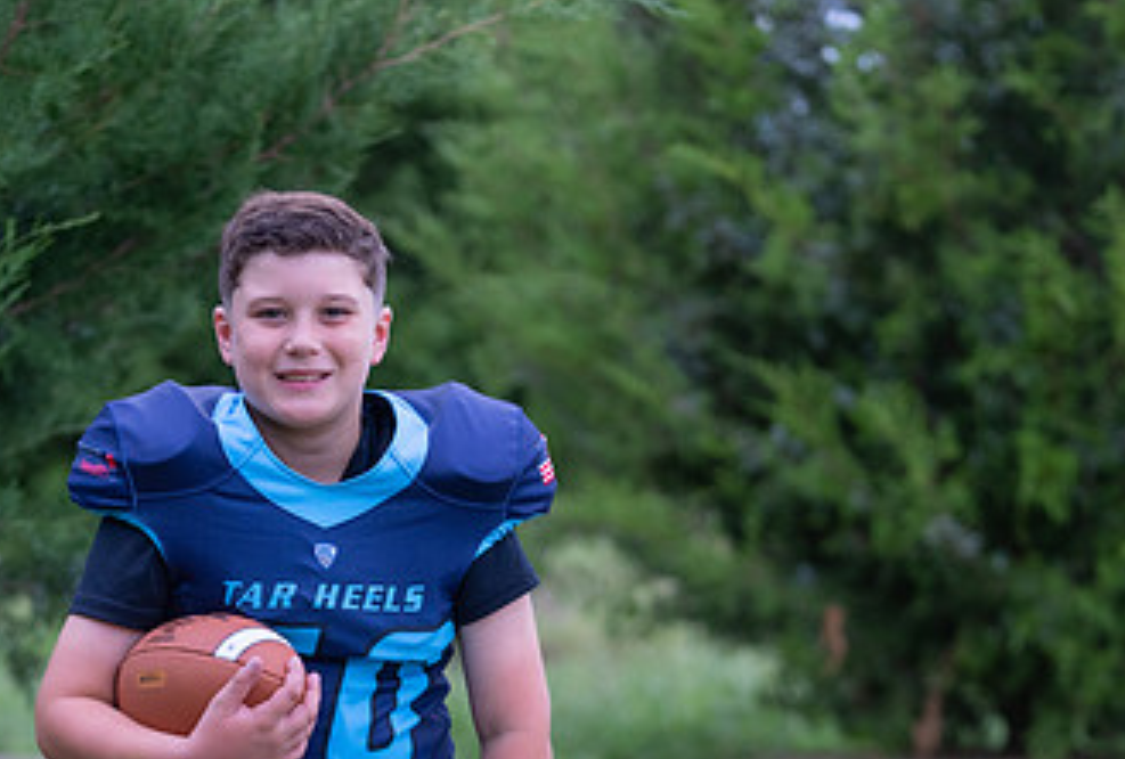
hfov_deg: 12.6
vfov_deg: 8.5
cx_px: 340
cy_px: 640
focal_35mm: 162
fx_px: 5081
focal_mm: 80
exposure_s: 1/320
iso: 640
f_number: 2.8
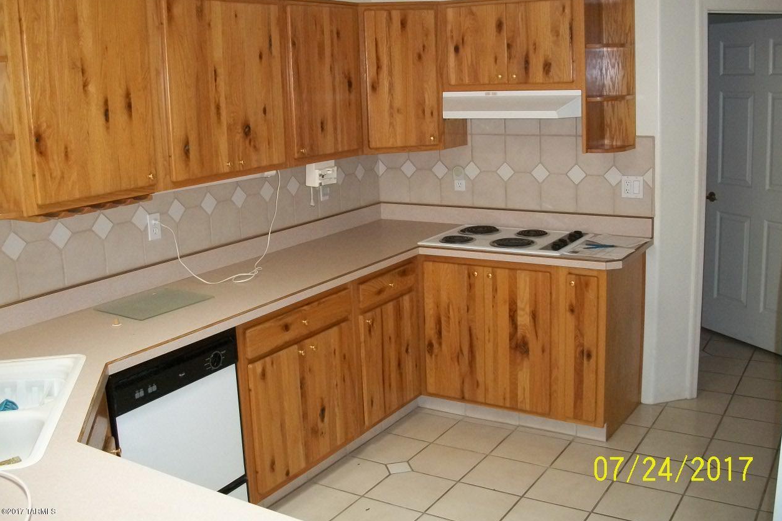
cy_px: 234
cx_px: 396
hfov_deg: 51.9
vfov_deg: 35.9
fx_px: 804
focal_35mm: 37
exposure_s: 1/80
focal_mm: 6.3
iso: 320
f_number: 3.1
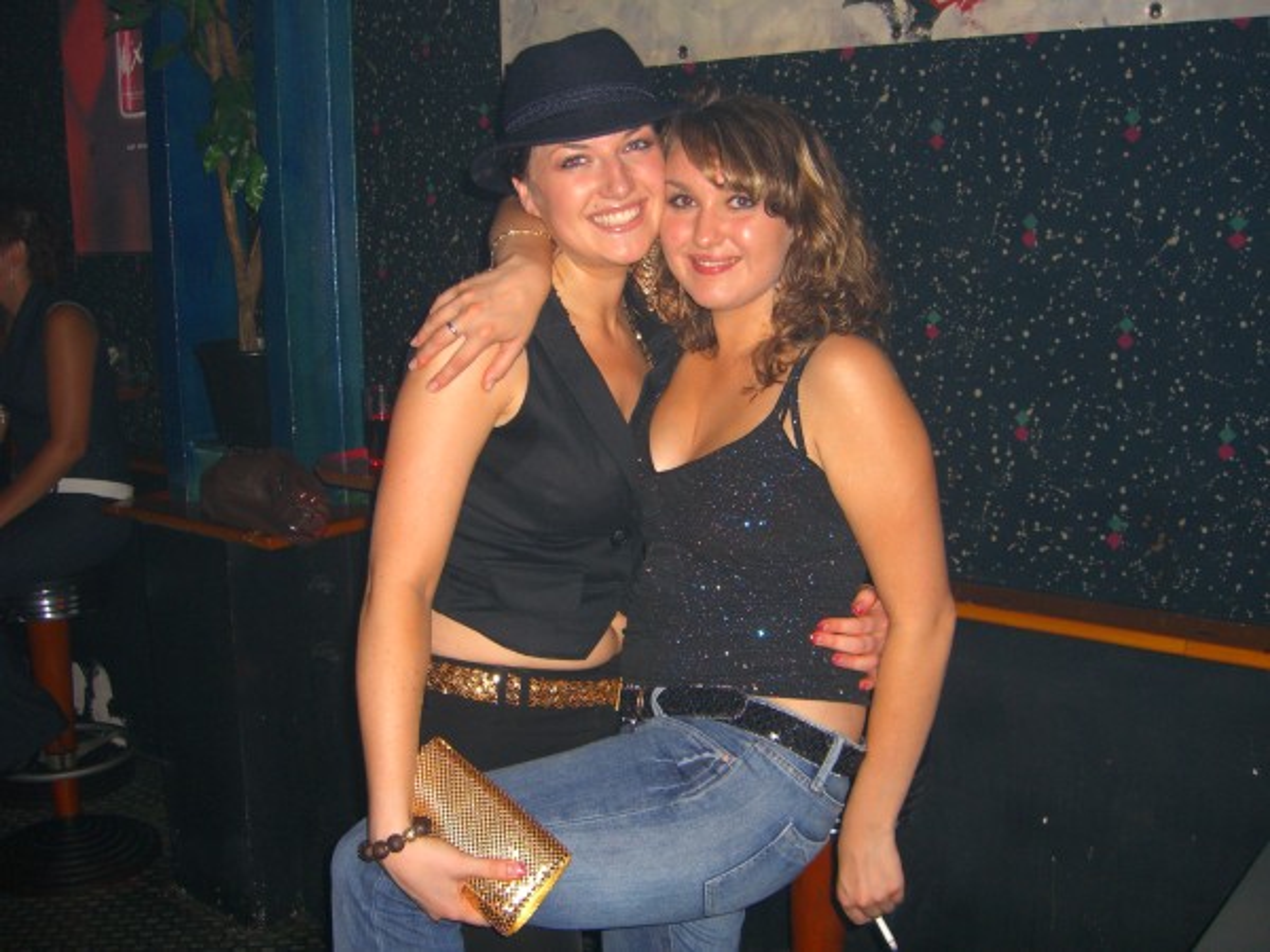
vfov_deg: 37.7
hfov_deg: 49.0
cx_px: 635
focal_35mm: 38
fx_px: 1394
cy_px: 476
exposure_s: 1/60
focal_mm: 7.9
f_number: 2.8
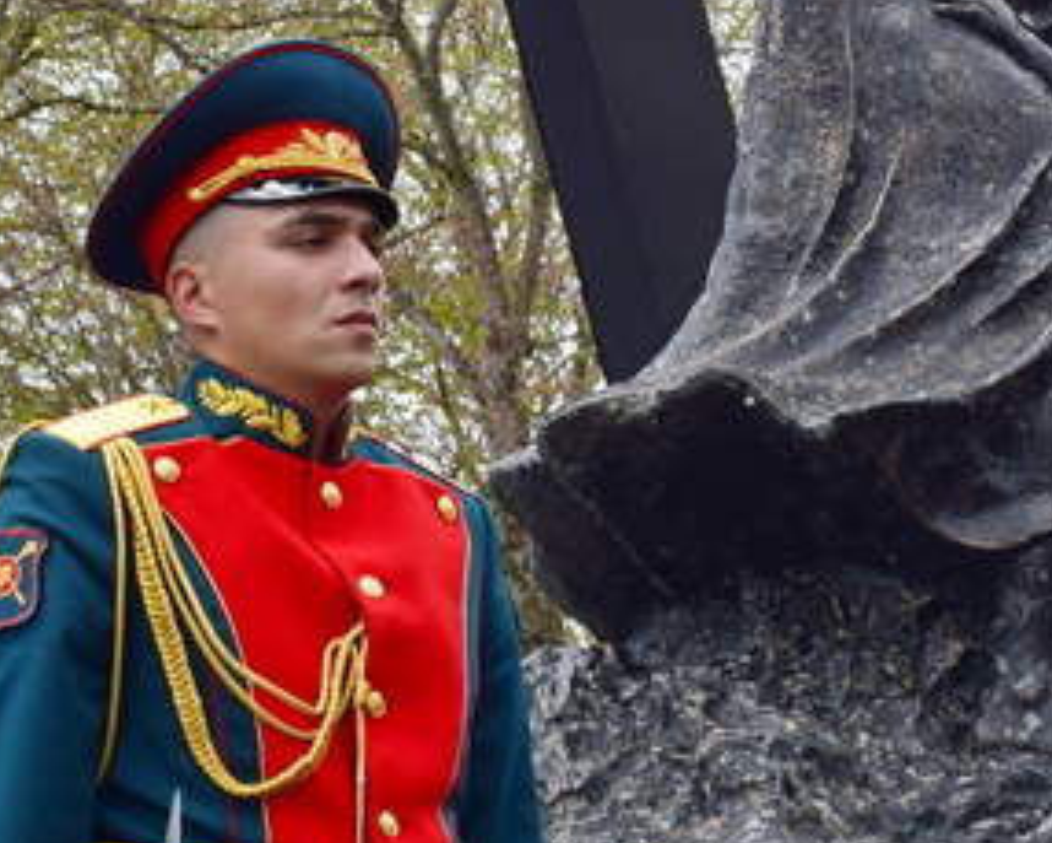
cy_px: 20
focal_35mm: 118
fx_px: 3675
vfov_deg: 12.9
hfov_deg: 16.2
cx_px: 783
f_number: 11
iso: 360
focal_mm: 30
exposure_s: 1/500
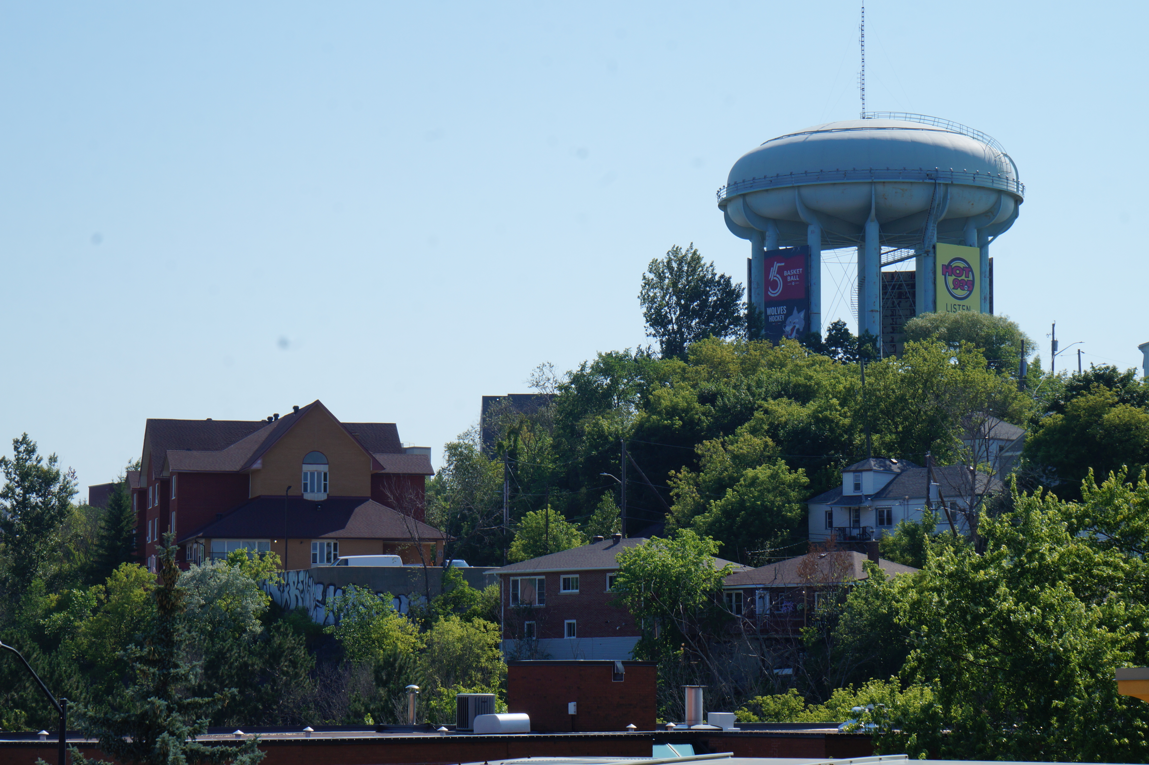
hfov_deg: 20.0
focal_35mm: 102
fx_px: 3254
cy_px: 382
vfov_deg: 13.4
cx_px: 574
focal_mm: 68
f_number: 16
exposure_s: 1/125
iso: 100
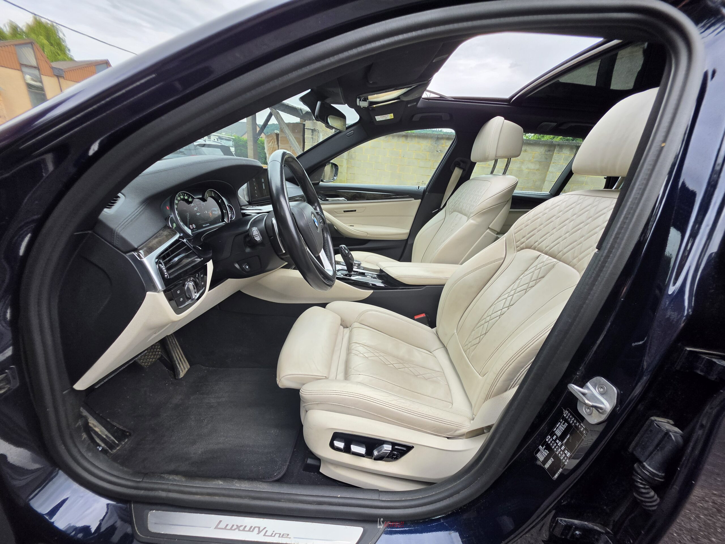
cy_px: 272
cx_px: 362
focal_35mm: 13
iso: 32
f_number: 1.9
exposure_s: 1/470
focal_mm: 2.2
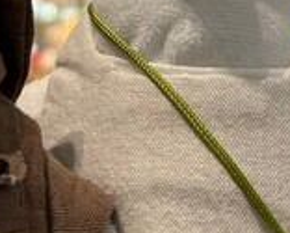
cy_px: -203
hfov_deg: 14.8
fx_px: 1116
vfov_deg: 11.0
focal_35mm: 130
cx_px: 99
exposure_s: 1/120
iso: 80
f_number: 1.5
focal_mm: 5.7
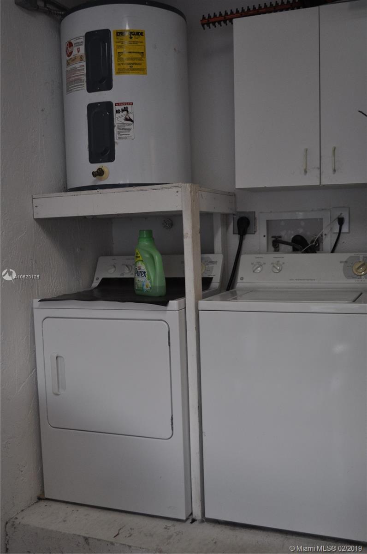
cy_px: 277
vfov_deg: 49.6
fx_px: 598
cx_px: 184
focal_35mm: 39
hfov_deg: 34.1
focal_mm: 26
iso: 560
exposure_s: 1/60
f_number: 4.2
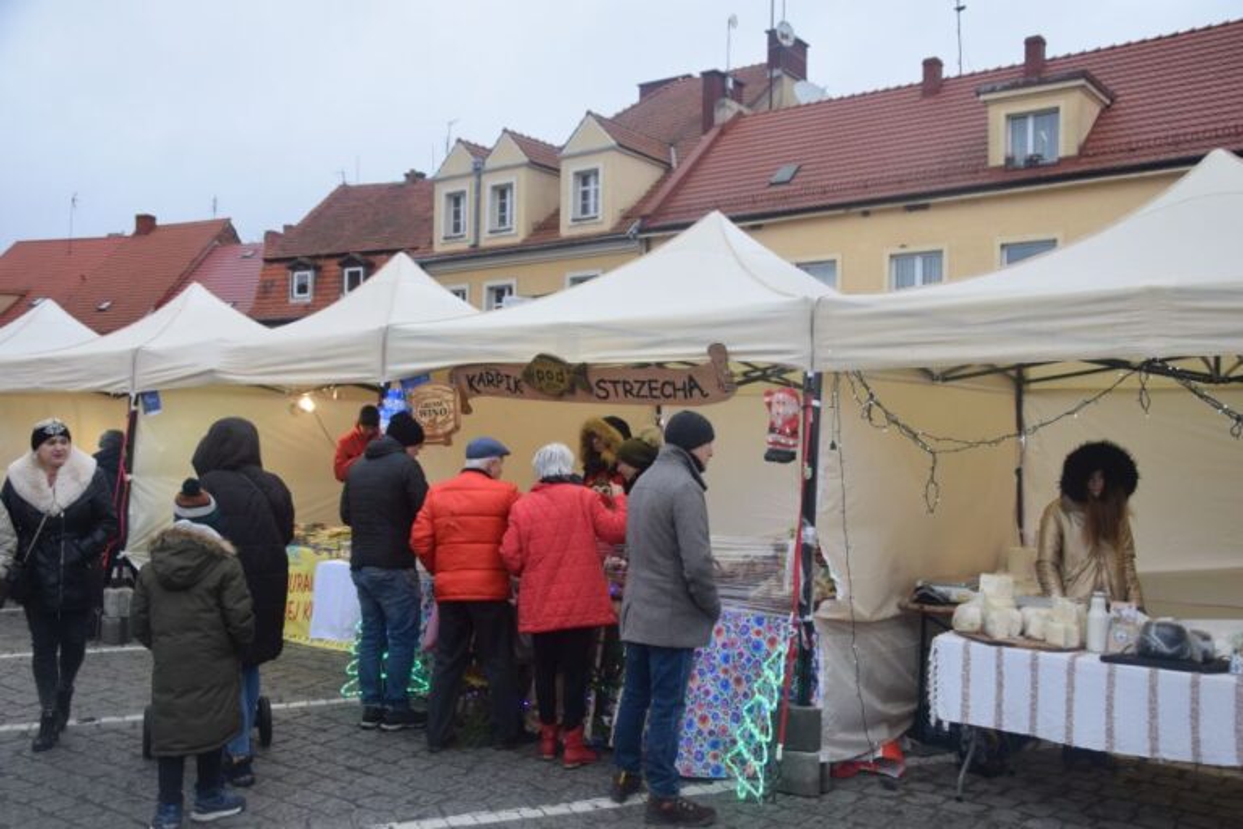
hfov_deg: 57.2
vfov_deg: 40.0
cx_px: 622
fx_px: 1139
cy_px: 414
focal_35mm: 33
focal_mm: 22
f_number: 6.3
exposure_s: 1/125
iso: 400
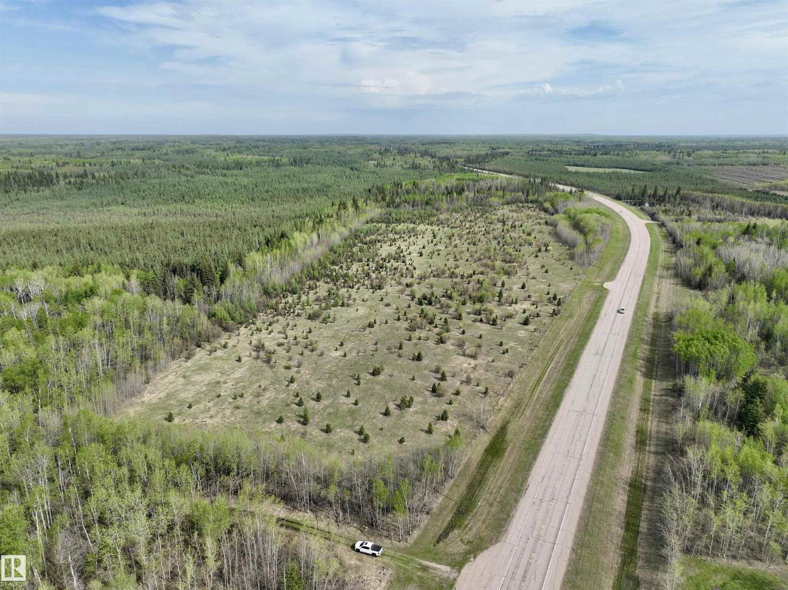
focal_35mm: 24
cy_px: 295
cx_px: 394
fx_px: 546
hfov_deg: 71.6
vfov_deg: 56.8
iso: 100
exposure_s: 1/1600
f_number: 2.8
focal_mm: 12.29
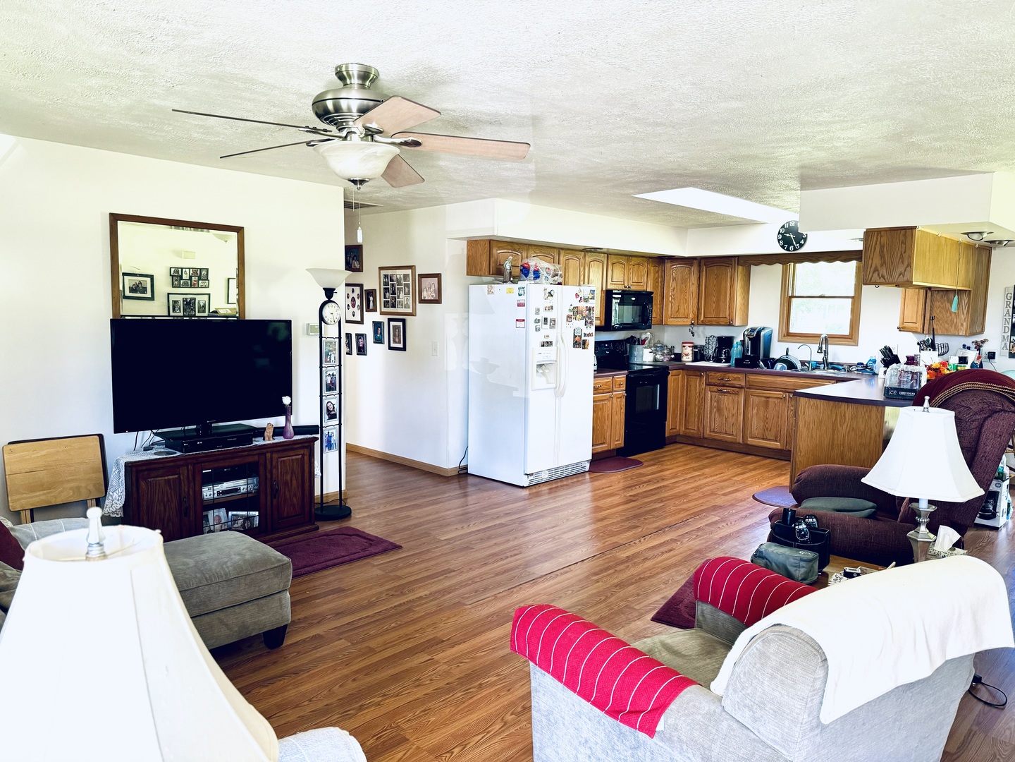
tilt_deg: -5.8
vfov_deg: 56.8
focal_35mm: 24
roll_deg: -1.4
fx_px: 704
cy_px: 381
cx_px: 508
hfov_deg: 71.6
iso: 250
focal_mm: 6.76
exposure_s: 1/60
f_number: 1.78
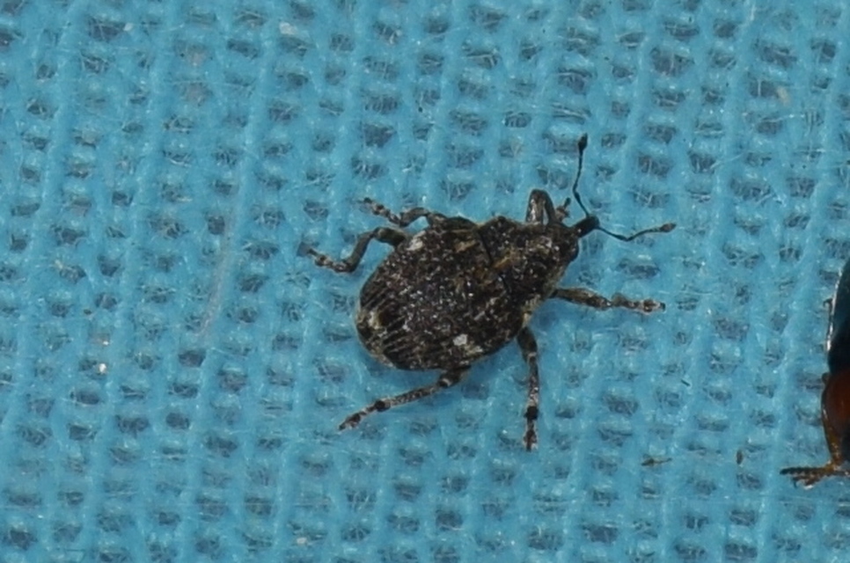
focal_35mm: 210
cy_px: 282
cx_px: 425
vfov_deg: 6.5
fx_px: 4948
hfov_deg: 9.8
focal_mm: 140
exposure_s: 1/160
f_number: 11
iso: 100
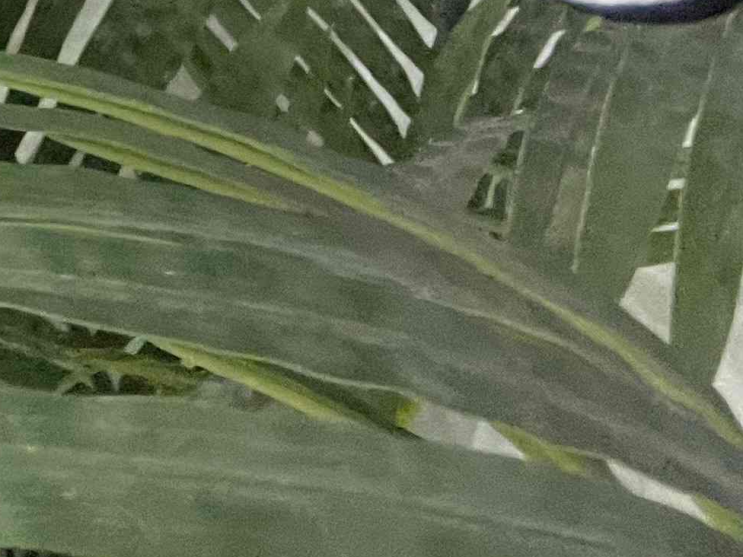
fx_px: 2039
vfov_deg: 13.6
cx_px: -693
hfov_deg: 16.4
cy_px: -498
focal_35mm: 95
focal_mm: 2.71
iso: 320
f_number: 2.2
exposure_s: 1/33
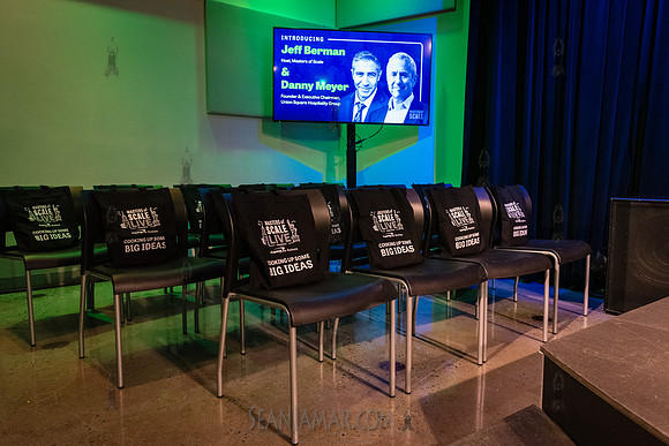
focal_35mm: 24
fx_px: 452
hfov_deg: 73.1
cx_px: 334
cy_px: 223
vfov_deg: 52.6
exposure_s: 1/200
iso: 6400
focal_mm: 24
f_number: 4
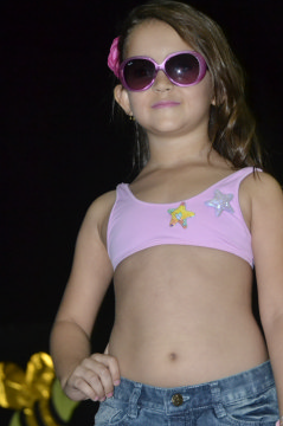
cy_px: 212
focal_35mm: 121
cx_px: 178
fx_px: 1431
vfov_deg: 16.9
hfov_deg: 11.3
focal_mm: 58
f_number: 5
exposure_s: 1/60
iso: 3200
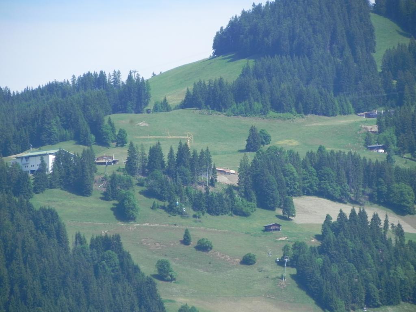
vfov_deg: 3.5
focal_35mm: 425
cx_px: 208
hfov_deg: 4.7
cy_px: 156
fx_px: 5107
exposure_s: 1/697
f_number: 5
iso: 160
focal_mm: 75.7
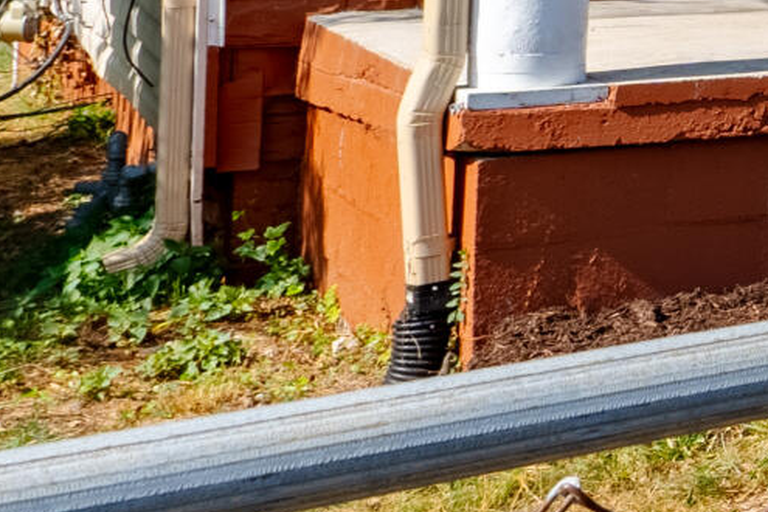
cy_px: -286
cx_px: 1924
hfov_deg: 13.6
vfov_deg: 12.9
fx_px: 2134
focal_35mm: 100
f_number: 8
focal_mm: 11
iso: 100
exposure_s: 1/4000
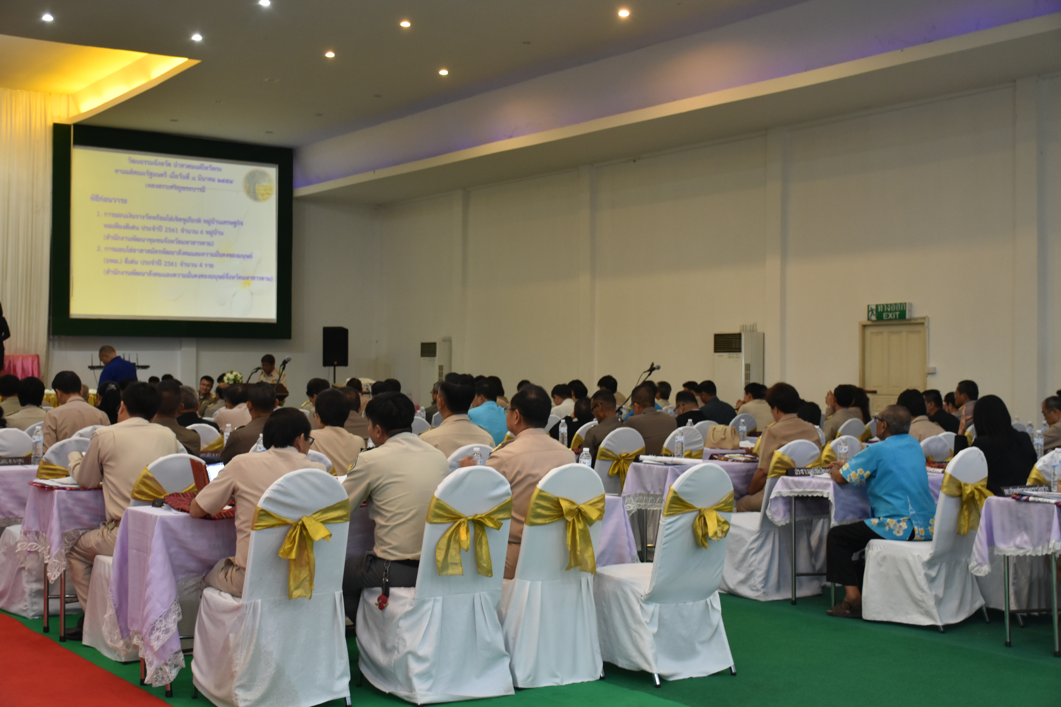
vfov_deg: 28.1
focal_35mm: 48
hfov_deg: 41.1
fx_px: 1415
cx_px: 530
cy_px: 354
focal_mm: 32
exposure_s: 1/40
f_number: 4
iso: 800
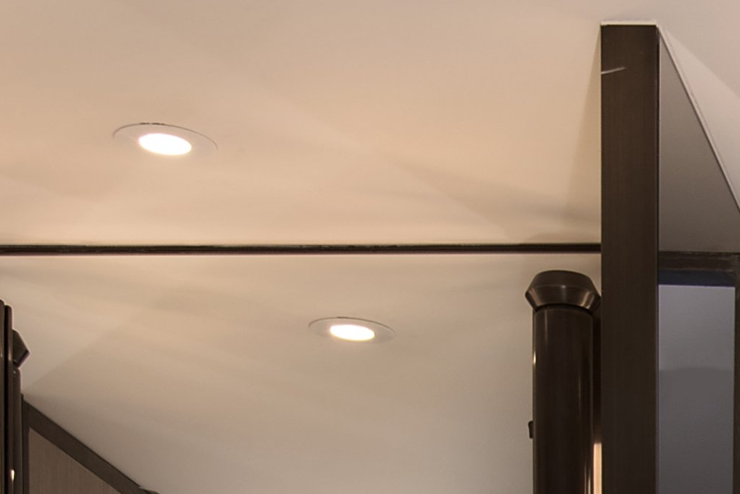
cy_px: 1362
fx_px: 3126
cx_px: 1378
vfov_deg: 8.0
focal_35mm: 152
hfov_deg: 12.3
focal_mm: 21
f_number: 11
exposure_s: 1
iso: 100
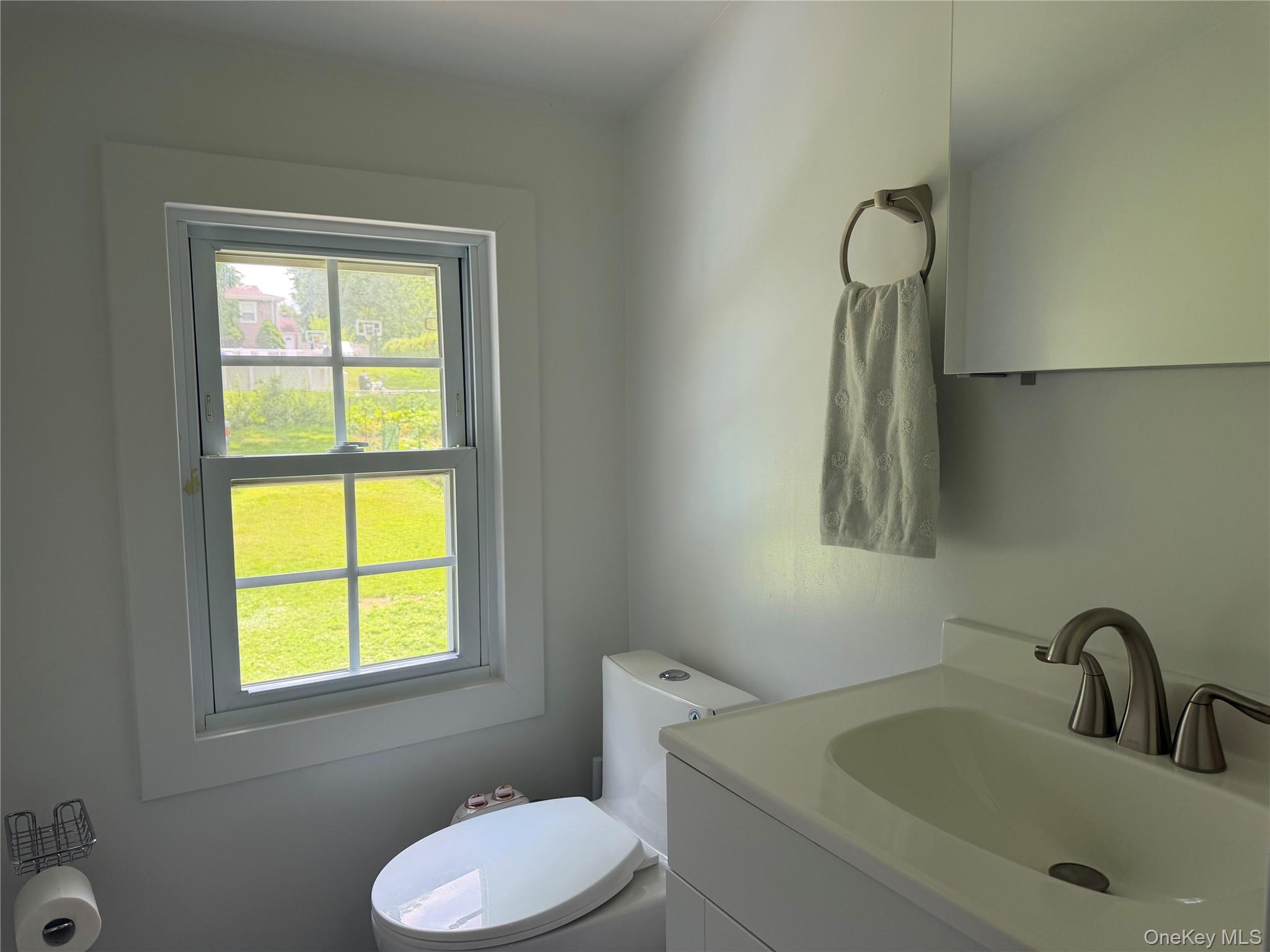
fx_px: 881
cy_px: 476
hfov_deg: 71.6
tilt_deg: -5.6
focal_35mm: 24
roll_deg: +0.8
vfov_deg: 56.8
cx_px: 635
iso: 100
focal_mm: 6.76
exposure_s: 1/163
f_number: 1.78
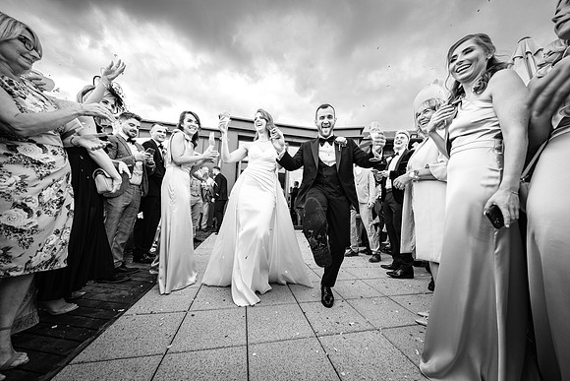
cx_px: 285
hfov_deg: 112.5
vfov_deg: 89.9
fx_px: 190
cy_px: 190
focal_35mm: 12
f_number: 3.2
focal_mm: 8
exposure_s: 1/500
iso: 200
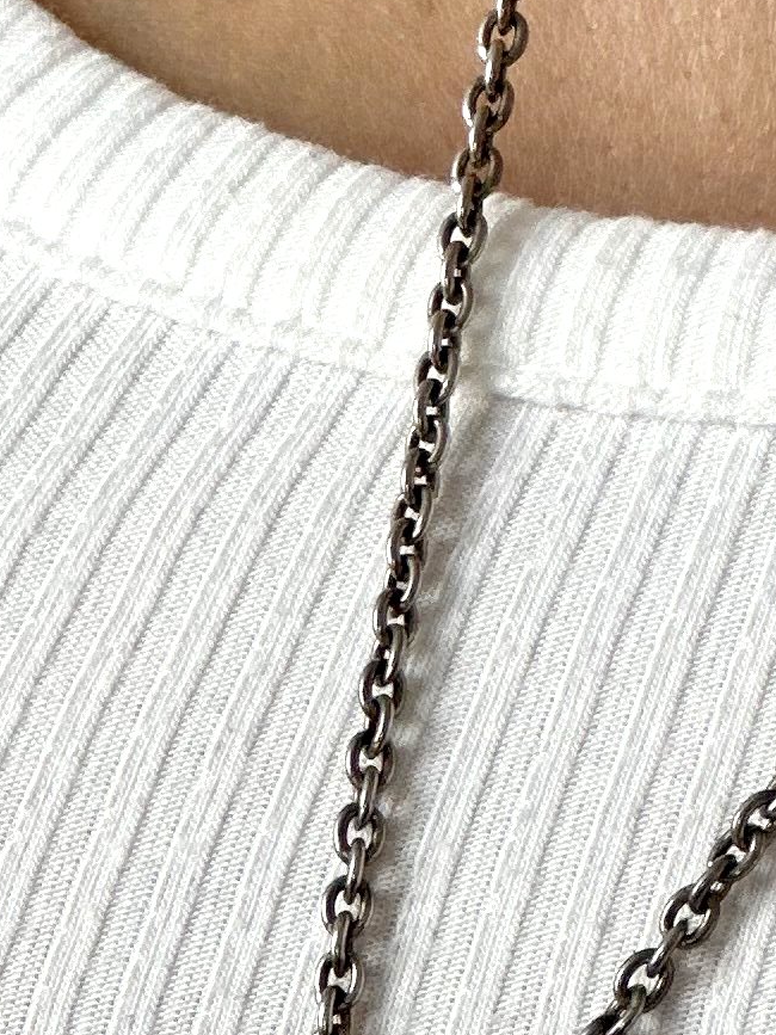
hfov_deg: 4.1
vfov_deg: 5.5
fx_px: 10703
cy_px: 79
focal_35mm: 358
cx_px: 1006
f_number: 2.8
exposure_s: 1/121
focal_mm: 9
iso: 50
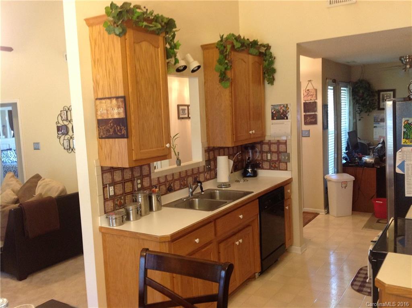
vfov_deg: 40.6
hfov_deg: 52.7
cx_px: 206
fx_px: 416
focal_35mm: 35
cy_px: 154
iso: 125
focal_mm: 4.28
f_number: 2.4
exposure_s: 1/15
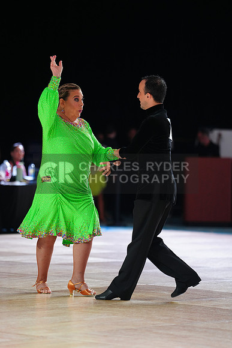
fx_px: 1565
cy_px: 174
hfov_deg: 8.5
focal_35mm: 162
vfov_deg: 12.7
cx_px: 116
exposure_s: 1/400
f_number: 2.8
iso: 1250
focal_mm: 162
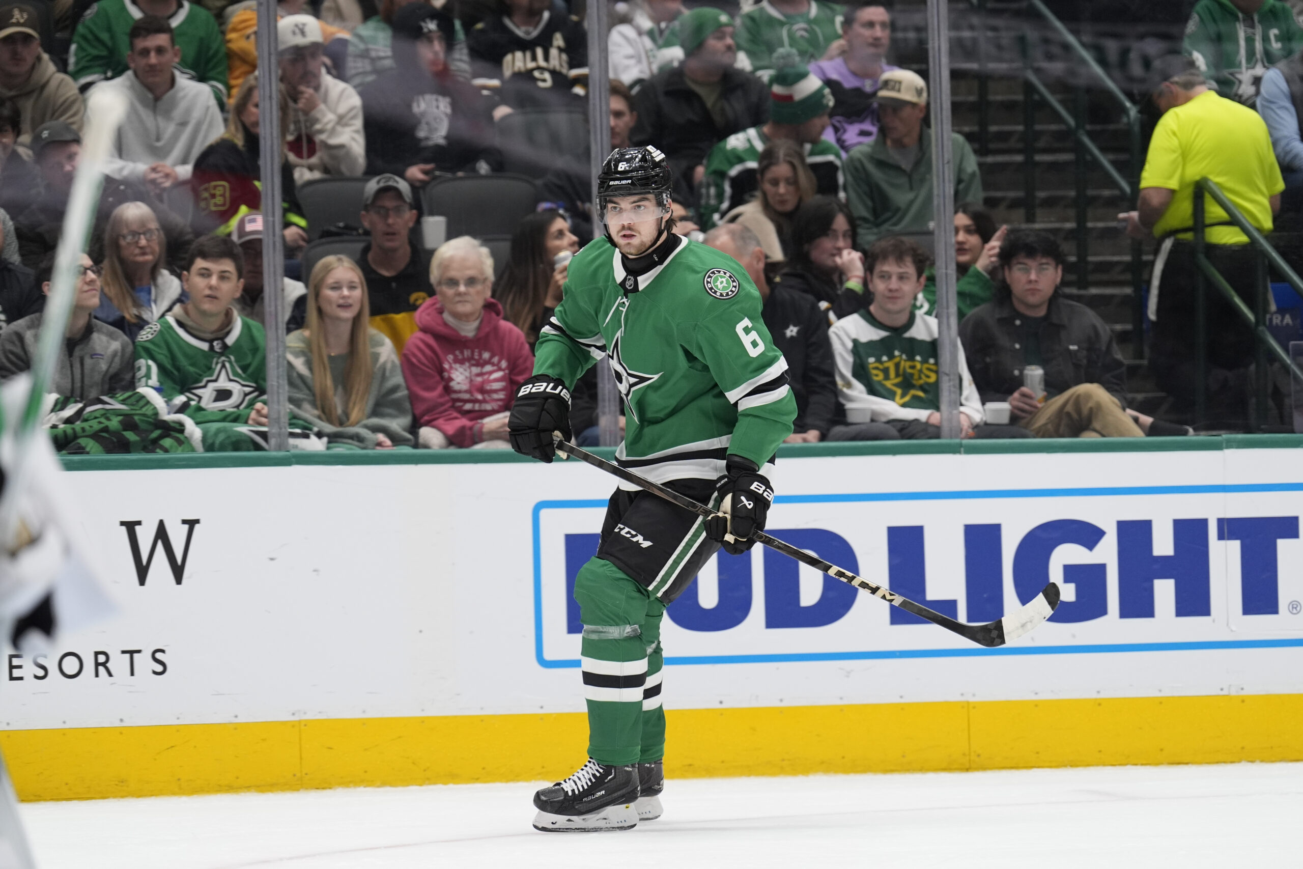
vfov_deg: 6.5
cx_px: 652
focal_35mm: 210
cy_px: 434
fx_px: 7601
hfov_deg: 9.8
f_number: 4
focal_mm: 210
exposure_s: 1/1000
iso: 2000
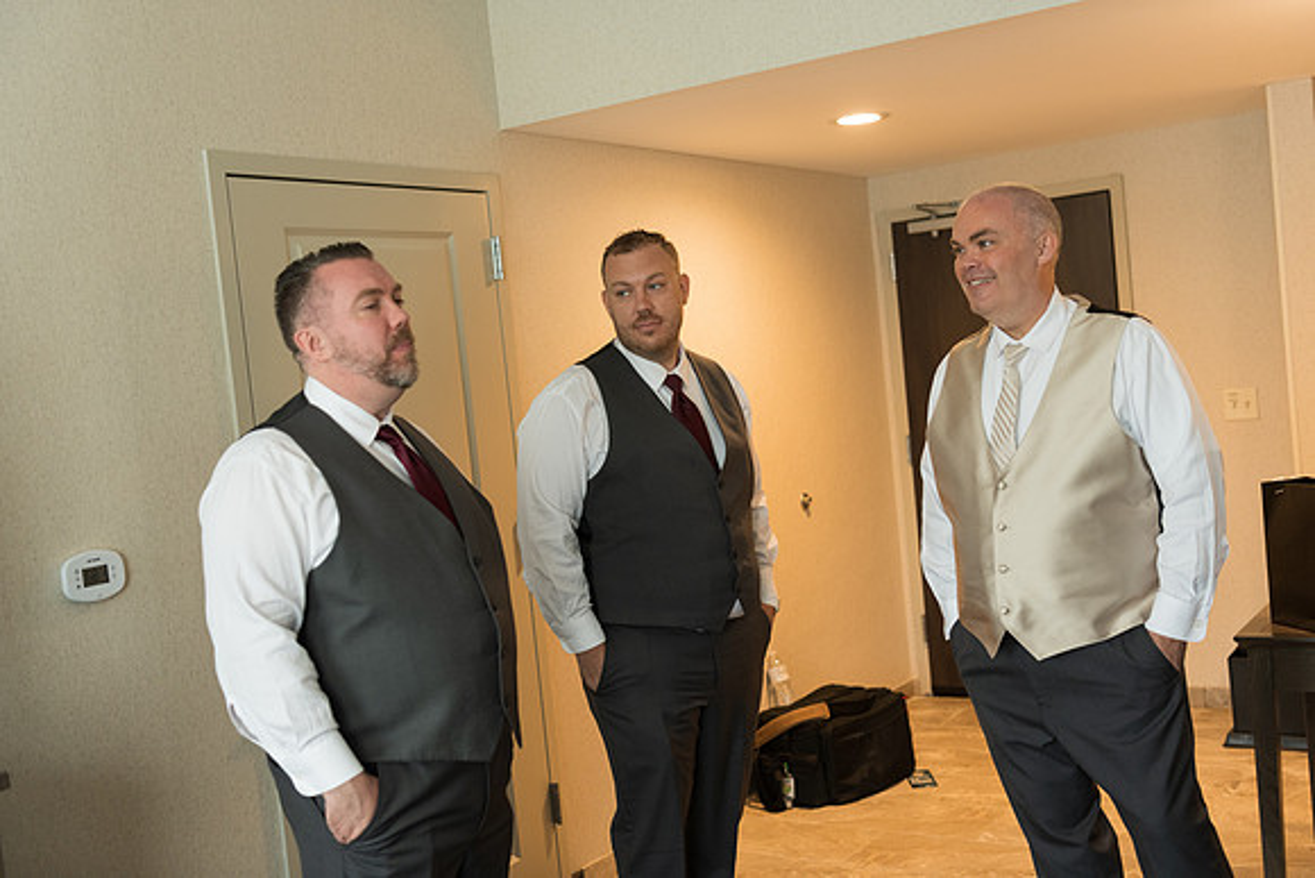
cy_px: 439
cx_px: 658
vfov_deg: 33.4
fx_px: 1461
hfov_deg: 48.4
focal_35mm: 40
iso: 1100
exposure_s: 1/125
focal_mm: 40
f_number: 2.8
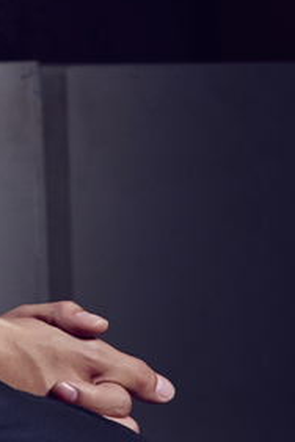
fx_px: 3048
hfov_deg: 5.5
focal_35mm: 248
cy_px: -179
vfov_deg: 8.2
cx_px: -209
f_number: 9
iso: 100
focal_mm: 70
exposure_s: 1/60
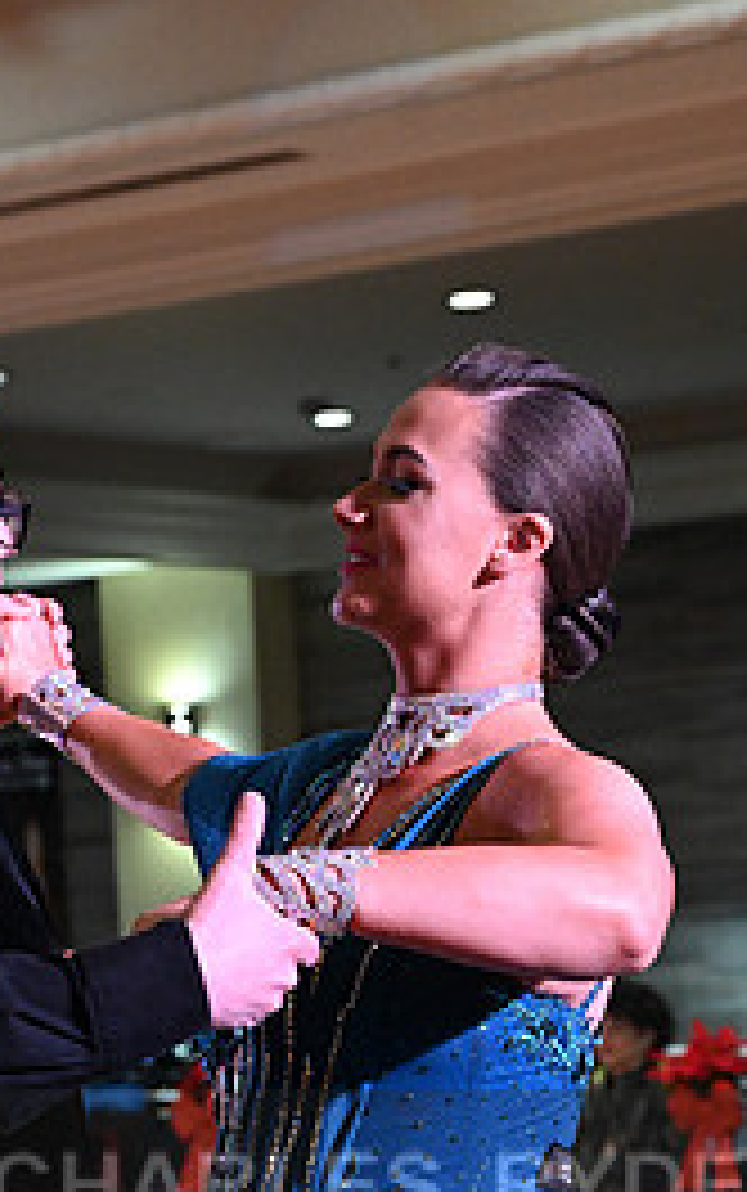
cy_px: 1241
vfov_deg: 16.1
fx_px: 4130
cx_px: 268
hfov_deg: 10.3
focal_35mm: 127
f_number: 5
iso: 5000
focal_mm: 57
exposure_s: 1/320
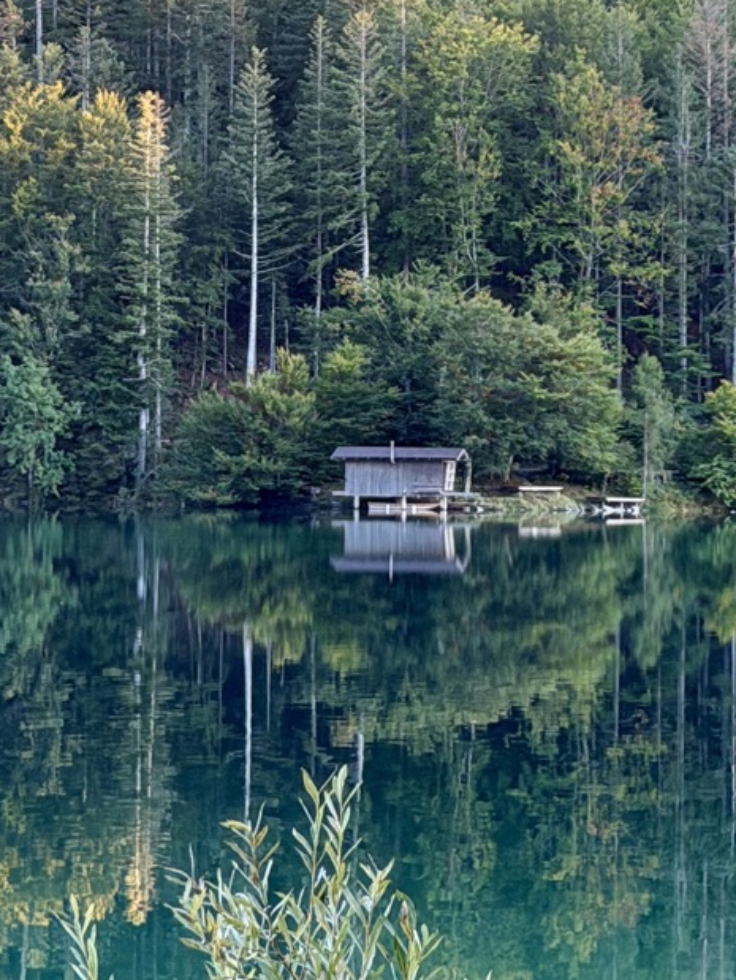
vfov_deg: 12.7
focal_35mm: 155
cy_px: 196
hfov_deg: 9.6
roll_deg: -0.7
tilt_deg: +3.4
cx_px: 304
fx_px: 4390
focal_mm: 6.76
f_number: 1.78
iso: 125
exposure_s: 1/131
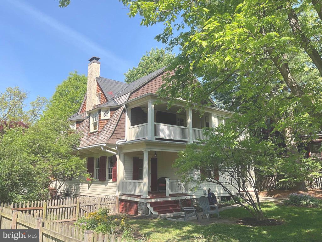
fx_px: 270
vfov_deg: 48.2
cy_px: 121
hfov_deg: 61.7
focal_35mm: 29
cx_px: 161
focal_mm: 3
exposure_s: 1/869
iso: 25
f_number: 1.8
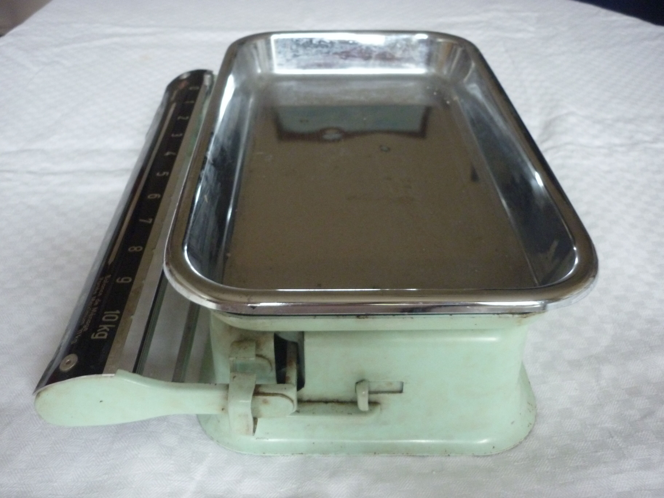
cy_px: 249
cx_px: 332
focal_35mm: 33
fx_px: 633
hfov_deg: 55.4
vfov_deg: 42.9
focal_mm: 5.5
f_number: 2.8
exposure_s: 1/15
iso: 400
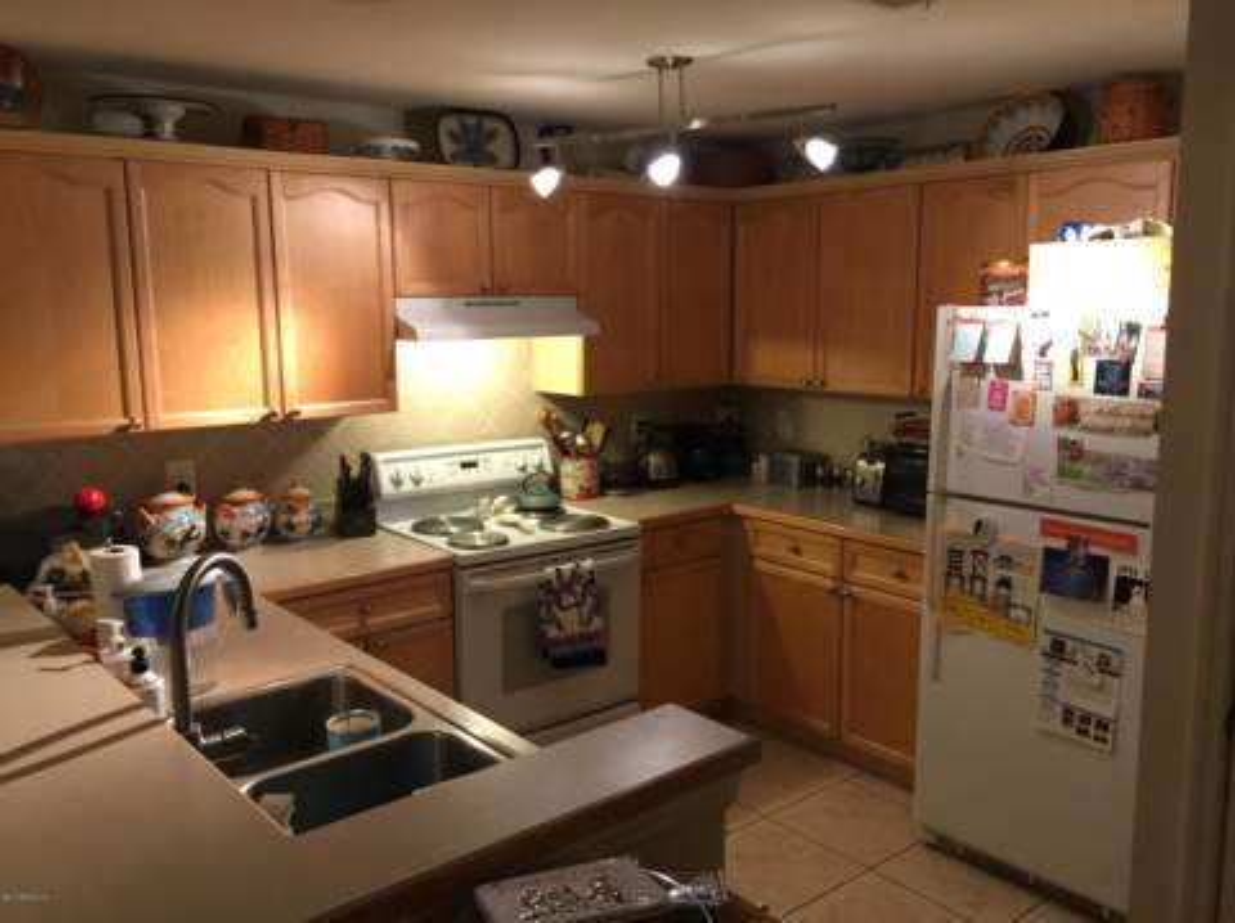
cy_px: 462
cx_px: 618
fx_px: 1034
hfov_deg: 61.7
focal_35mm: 29
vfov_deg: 48.2
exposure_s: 1/15
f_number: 2.2
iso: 64
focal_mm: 4.15
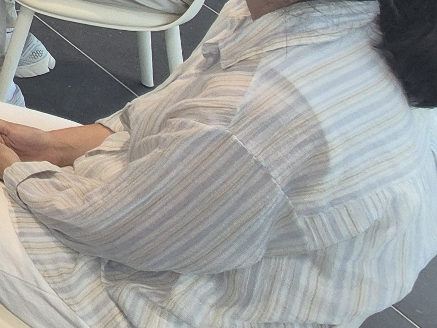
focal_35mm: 63
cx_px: -495
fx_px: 795
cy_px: -251
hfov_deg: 17.6
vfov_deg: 18.5
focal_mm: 2.2
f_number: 2.2
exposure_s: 1/60
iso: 64
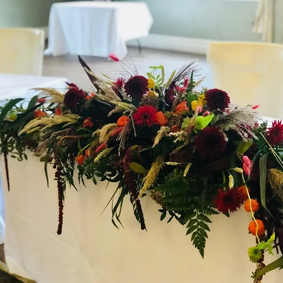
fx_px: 583
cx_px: 163
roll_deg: +1.9
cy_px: 144
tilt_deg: -16.4
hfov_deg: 27.3
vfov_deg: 27.3
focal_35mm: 63
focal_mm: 6
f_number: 2.4
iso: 125
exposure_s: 1/25
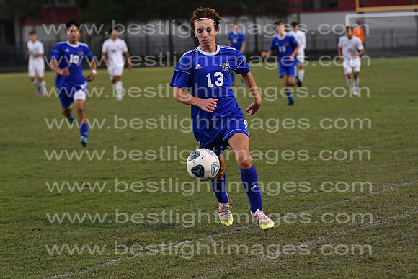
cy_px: 140
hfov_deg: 13.0
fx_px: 1829
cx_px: 209
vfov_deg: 8.7
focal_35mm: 158
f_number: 3.2
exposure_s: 1/800
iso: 3200
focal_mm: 105
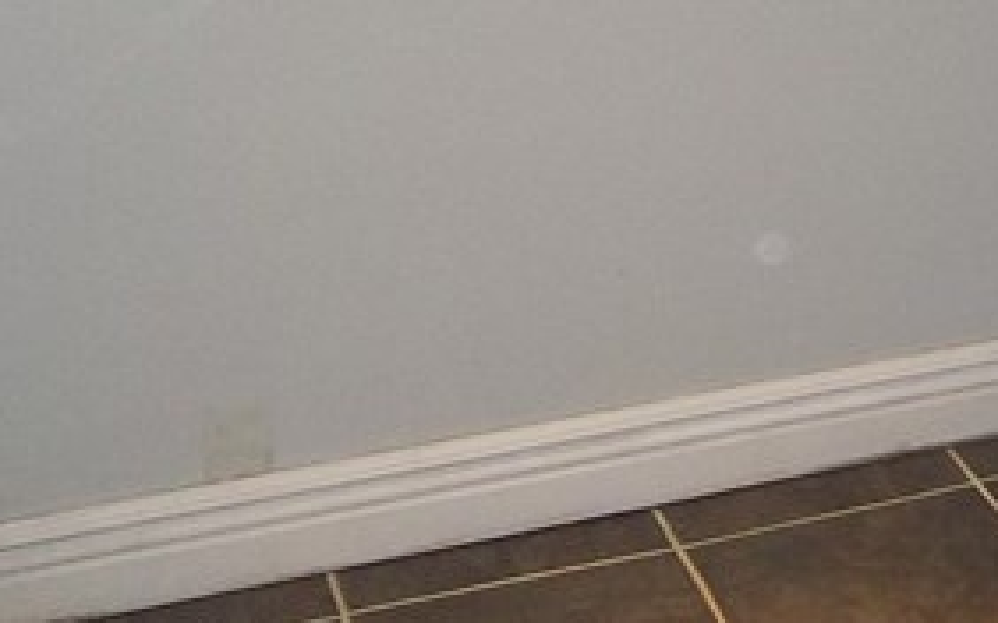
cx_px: 1472
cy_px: -396
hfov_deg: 18.0
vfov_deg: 11.8
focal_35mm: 104
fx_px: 2828
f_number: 3.5
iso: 160
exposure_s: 1/30
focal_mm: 4.9
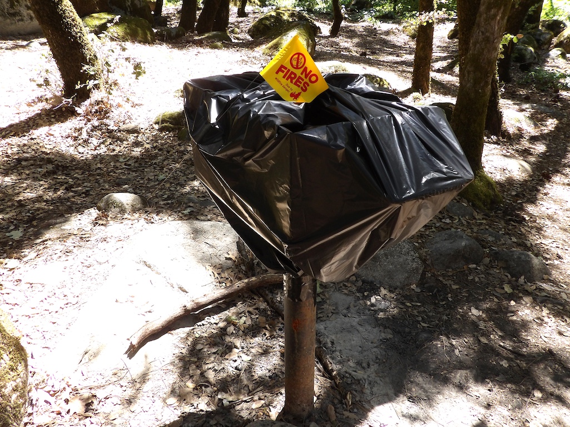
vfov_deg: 49.8
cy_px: 214
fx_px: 461
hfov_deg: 63.4
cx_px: 285
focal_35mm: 28
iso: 100
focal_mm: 5
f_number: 3.4
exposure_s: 1/118
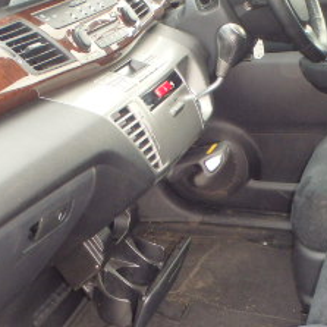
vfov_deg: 22.6
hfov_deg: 22.4
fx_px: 812
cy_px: 233
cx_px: 274
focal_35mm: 76
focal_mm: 5.4
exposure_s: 1/60
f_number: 4.1
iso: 200
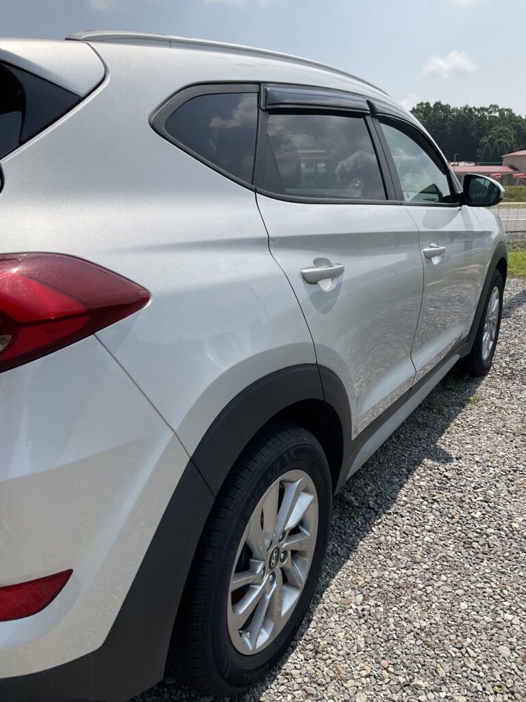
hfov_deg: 48.2
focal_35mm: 29
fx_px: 588
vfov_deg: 61.7
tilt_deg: -16.1
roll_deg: +1.1
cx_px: 263
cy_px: 351
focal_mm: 3
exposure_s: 1/2959
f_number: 1.8
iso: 16
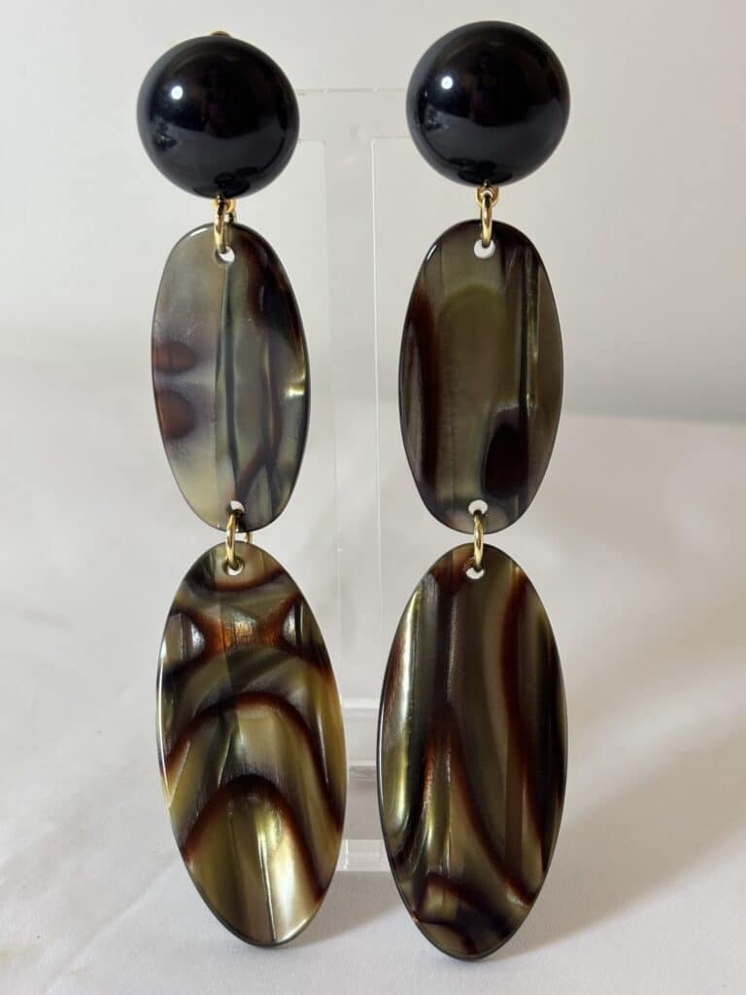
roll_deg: -0.8
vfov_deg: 36.8
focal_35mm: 52
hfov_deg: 28.0
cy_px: 498
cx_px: 373
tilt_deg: -22.1
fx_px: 1494
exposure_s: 1/100
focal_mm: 5.96
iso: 50
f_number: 1.6
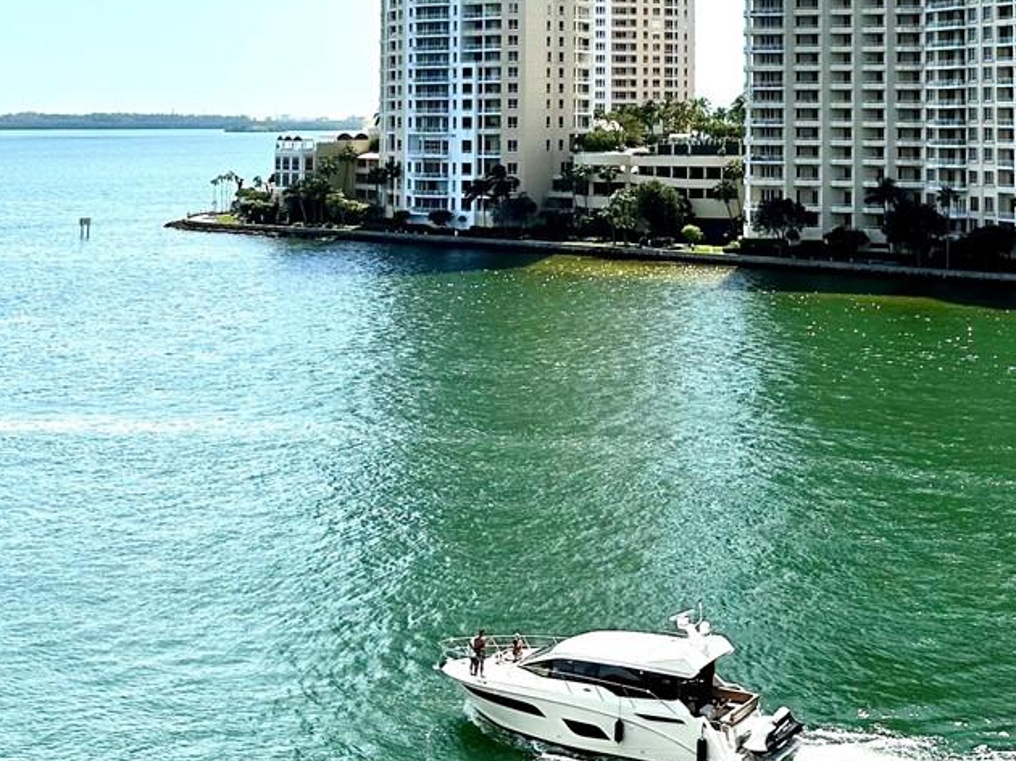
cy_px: 23
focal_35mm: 61
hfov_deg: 31.3
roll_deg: +0.0
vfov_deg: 23.1
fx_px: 1790
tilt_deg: +3.3
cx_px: 729
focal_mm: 6.86
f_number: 1.78
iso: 80
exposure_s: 1/6211
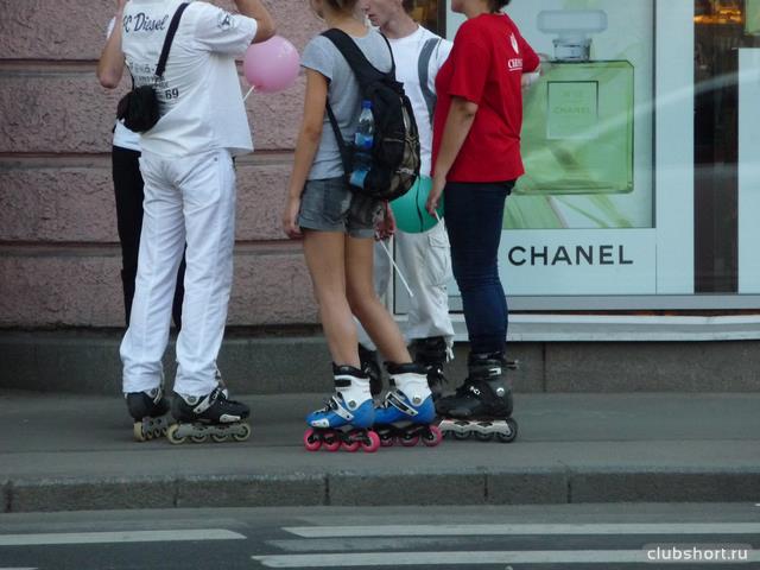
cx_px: 380
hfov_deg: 6.3
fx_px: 6916
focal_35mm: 315
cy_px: 285
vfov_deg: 4.7
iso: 400
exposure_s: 1/100
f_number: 4.9
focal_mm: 47
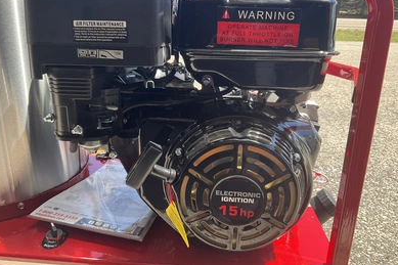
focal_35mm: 31
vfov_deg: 42.2
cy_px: 114
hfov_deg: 60.3
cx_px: 195
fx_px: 343
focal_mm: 3
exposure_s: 1/268
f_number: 1.8
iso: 25
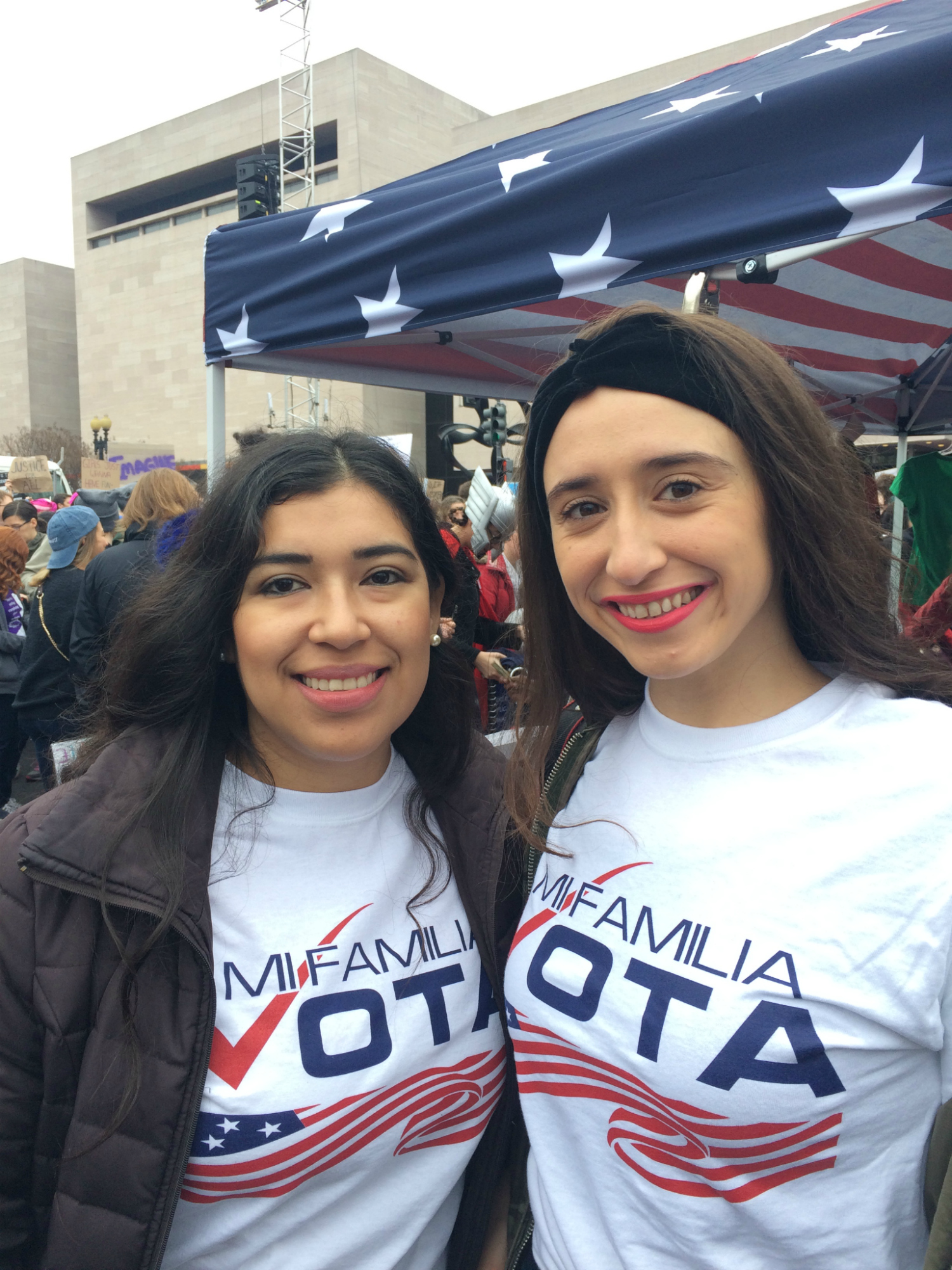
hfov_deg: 48.2
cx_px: 476
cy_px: 635
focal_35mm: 29
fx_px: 1063
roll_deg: +2.1
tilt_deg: -7.4
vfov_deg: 61.7
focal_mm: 4.15
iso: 40
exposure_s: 1/120
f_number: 2.2
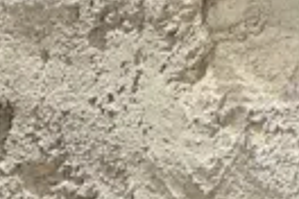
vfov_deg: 2.2
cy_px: 751
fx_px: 5149
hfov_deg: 3.2
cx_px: -852
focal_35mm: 620
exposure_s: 1/197
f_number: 2.8
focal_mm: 9
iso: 25
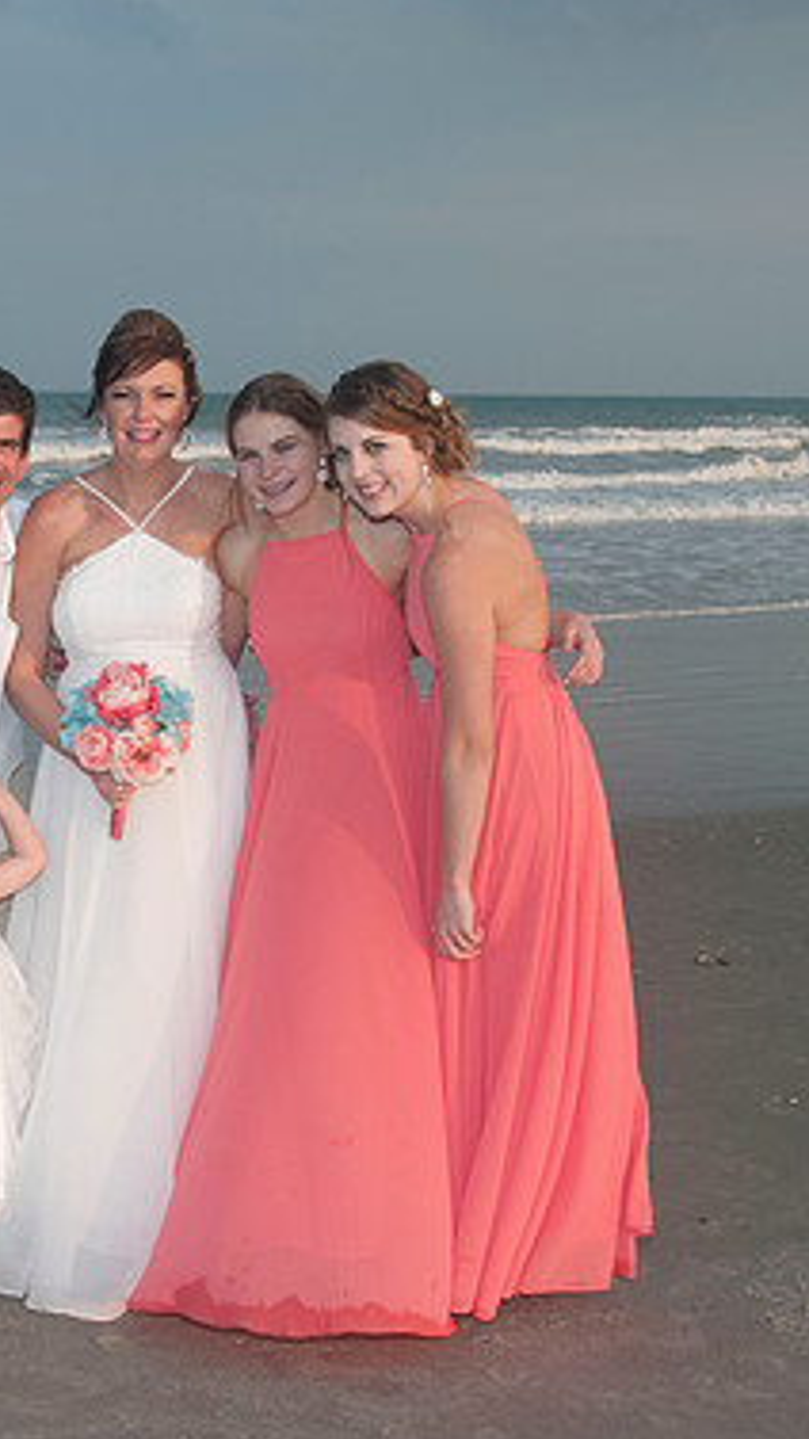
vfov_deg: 34.4
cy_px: 721
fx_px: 2327
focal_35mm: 61
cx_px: -3
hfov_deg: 19.2
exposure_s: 1/250
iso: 100
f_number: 5.6
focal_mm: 24
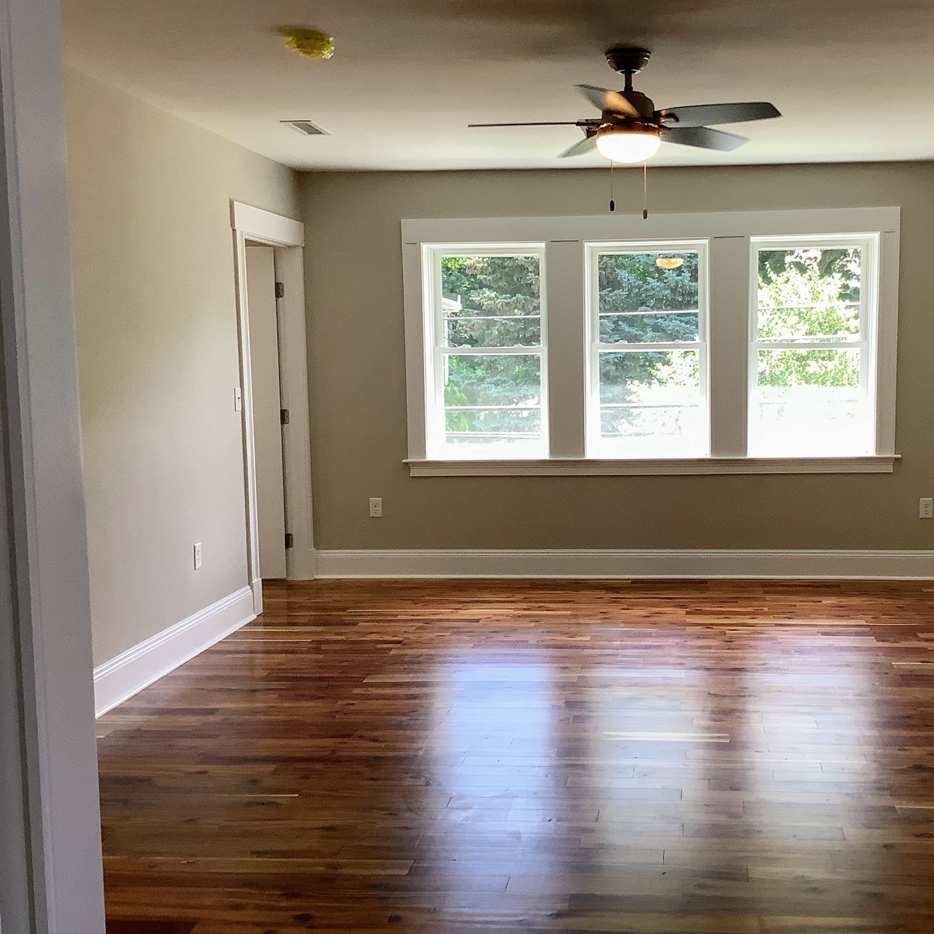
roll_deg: -0.3
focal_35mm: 39
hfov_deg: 42.4
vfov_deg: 42.8
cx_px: 608
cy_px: 478
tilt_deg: -7.0
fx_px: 1191
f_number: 2.4
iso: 80
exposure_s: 1/120
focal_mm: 3.3
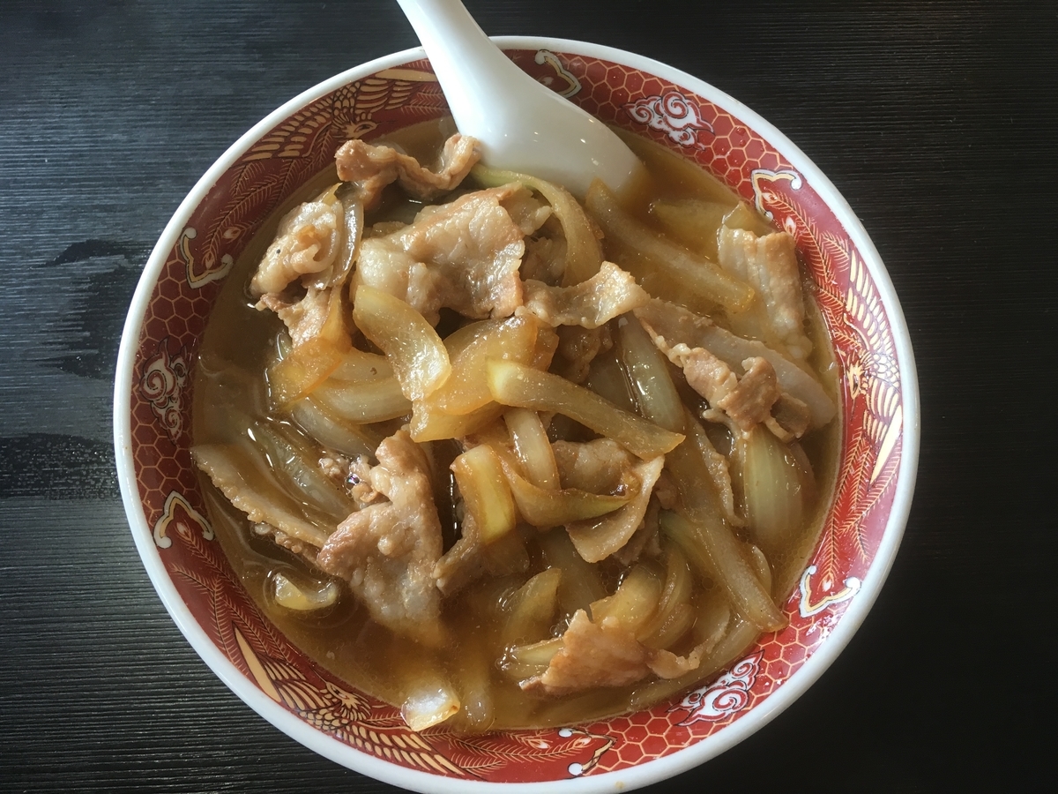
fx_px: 886
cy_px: 397
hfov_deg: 61.7
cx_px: 529
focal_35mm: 29
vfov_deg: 48.2
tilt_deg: -71.5
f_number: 2.2
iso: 32
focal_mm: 4.15
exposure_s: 1/30
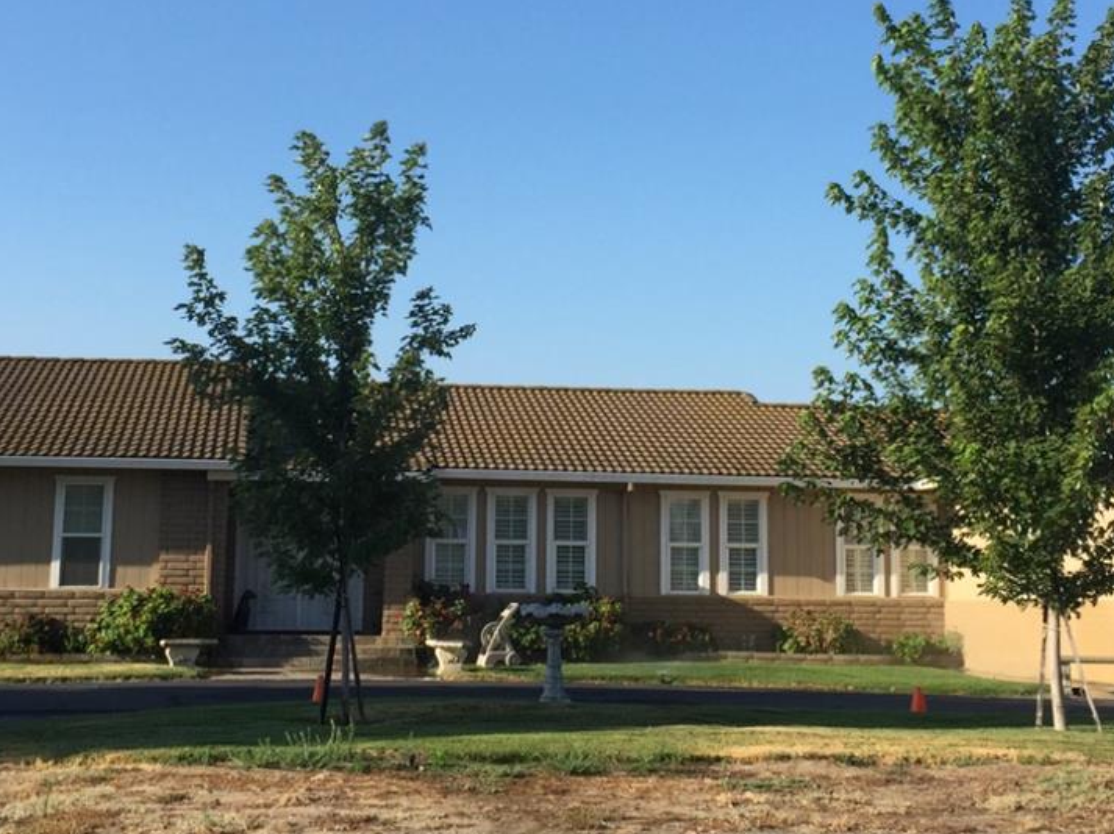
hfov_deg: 31.7
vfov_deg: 23.8
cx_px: 592
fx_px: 1962
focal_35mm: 61
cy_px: 248
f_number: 2.2
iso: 32
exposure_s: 1/1464
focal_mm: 4.15
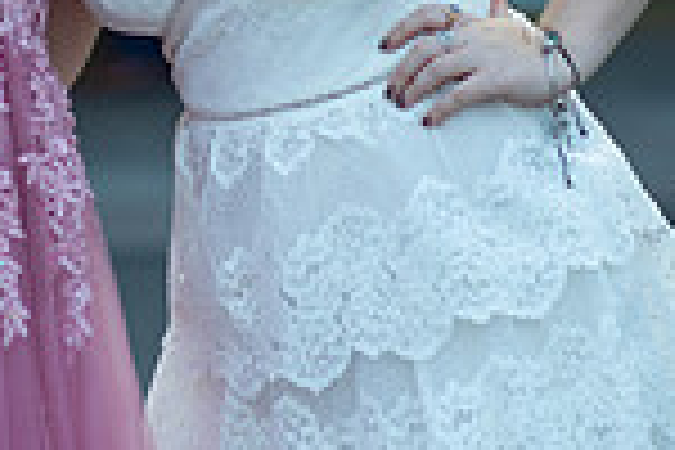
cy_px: -36
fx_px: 4762
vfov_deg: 5.4
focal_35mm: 254
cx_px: 101
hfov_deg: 8.1
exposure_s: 1/1000
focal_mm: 85
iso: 250
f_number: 2
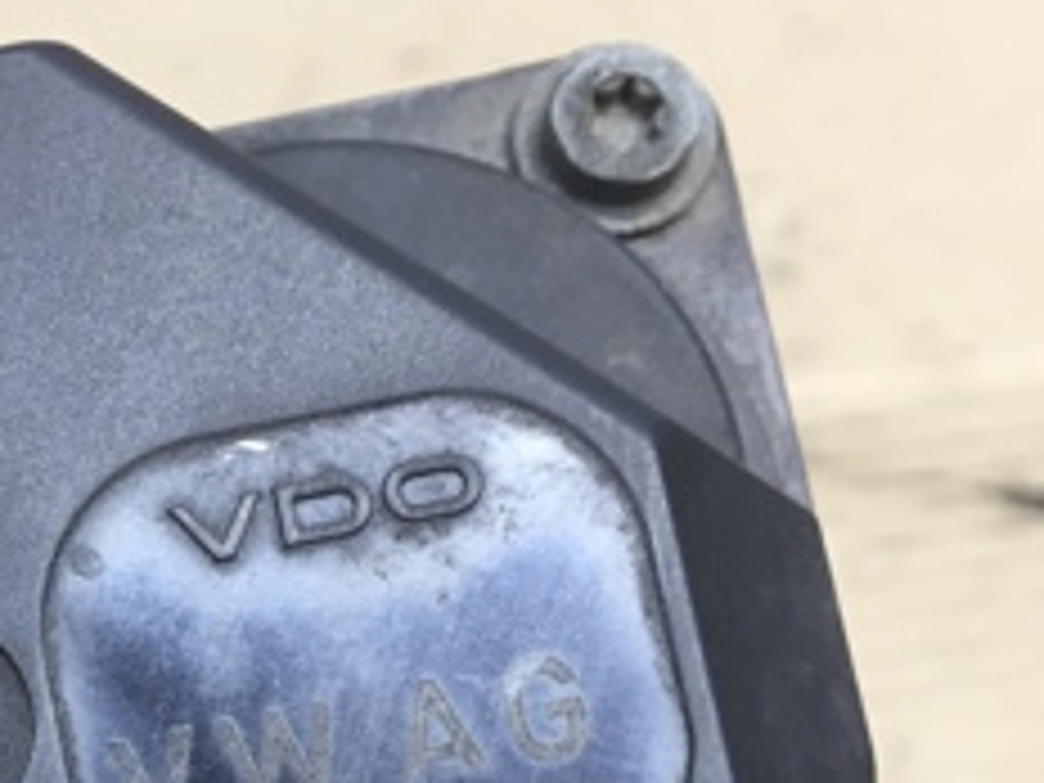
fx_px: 2413
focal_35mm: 80
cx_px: -32
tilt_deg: -45.5
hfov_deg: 23.3
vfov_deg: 17.4
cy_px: 986
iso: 100
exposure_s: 1/33
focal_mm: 4.15
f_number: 2.2
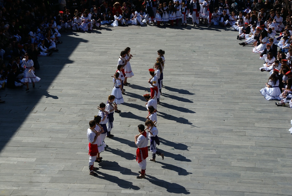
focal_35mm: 82
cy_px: 98
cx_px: 146
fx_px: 670
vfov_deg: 16.6
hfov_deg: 24.6
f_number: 9
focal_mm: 55
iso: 100
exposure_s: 1/250
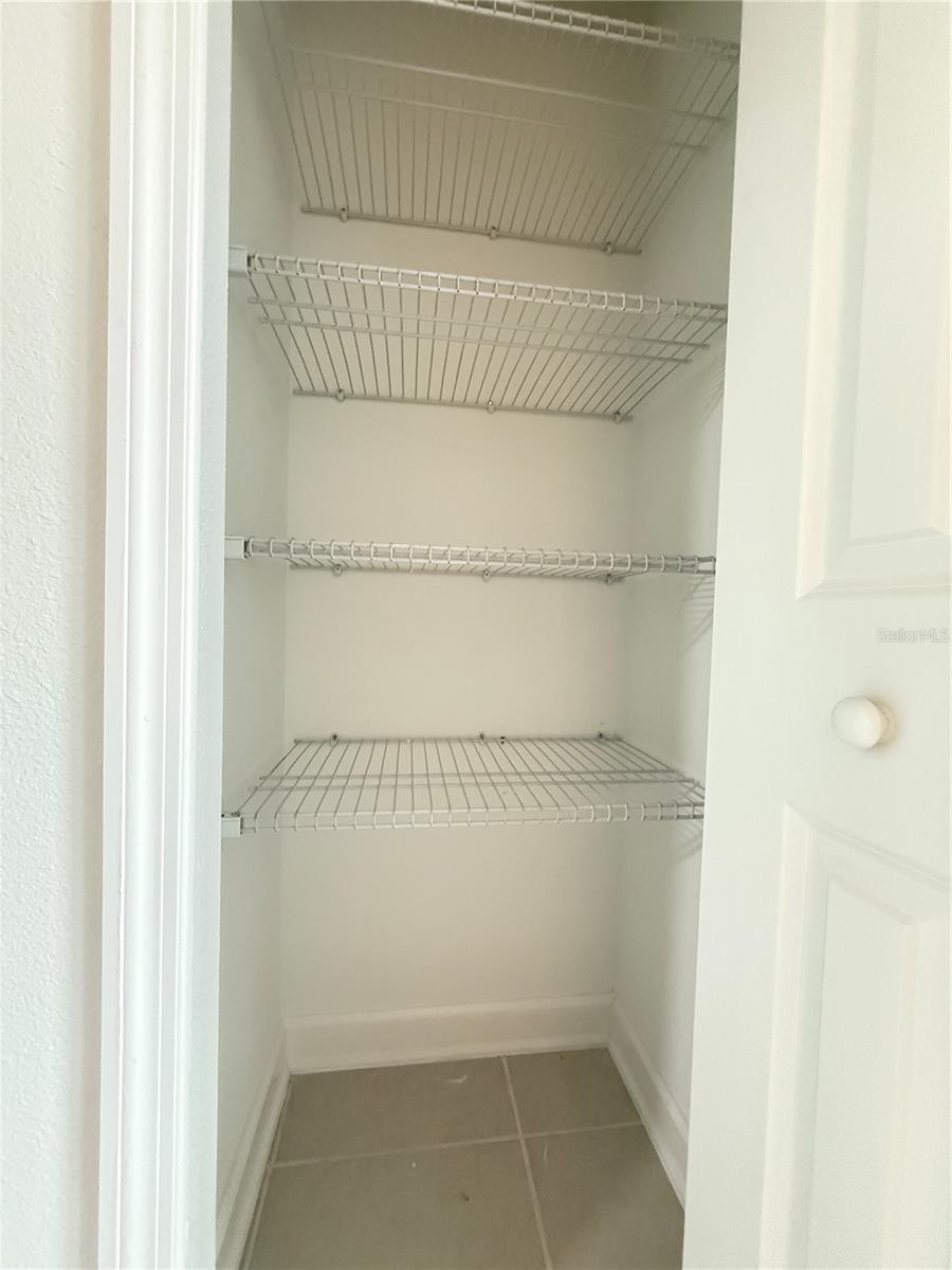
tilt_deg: -0.4
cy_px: 635
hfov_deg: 85.7
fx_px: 513
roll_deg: -2.0
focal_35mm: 14
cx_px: 476
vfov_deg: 102.1
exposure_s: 1/60
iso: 1000
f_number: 2.2
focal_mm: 2.22
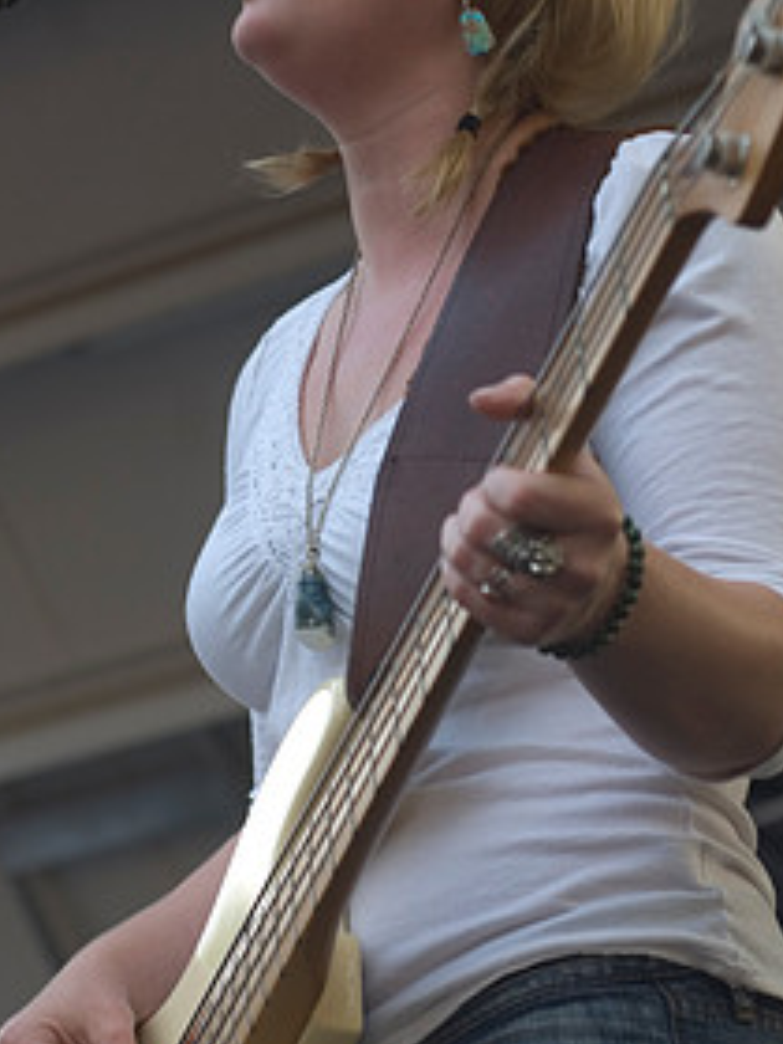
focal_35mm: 162
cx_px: 270
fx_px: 4886
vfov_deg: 12.2
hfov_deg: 9.2
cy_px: 447
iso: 200
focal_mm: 70
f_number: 4
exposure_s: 1/125
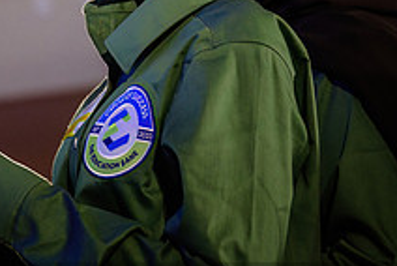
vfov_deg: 6.4
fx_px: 2385
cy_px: 22
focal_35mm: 216
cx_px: 53
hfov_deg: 9.5
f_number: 2.8
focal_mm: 70
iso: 1250
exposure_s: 1/100
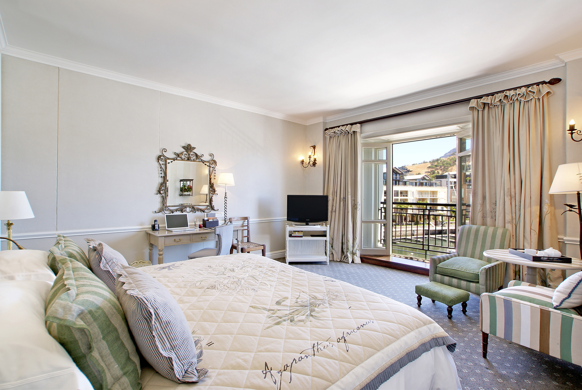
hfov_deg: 94.9
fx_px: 267
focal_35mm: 16
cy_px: 195
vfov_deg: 72.2
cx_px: 291
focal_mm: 11
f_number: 8
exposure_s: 1/2.5
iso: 100
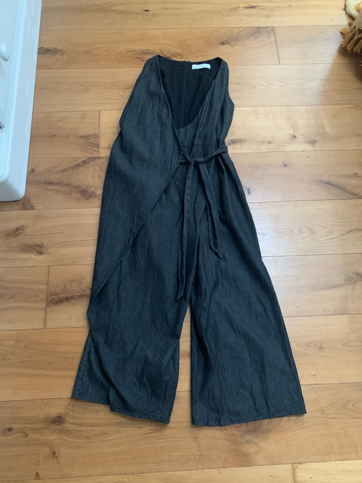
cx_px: 181
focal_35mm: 26
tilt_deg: -69.8
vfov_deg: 67.3
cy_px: 242
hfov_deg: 53.1
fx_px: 363
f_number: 1.8
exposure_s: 1/30
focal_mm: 4.25
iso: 640
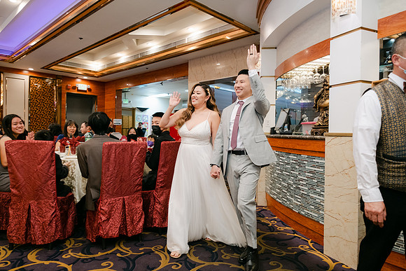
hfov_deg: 72.2
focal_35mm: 25
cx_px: 203
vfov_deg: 51.9
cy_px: 136
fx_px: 278
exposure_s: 1/125
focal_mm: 16
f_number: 2.8
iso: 800
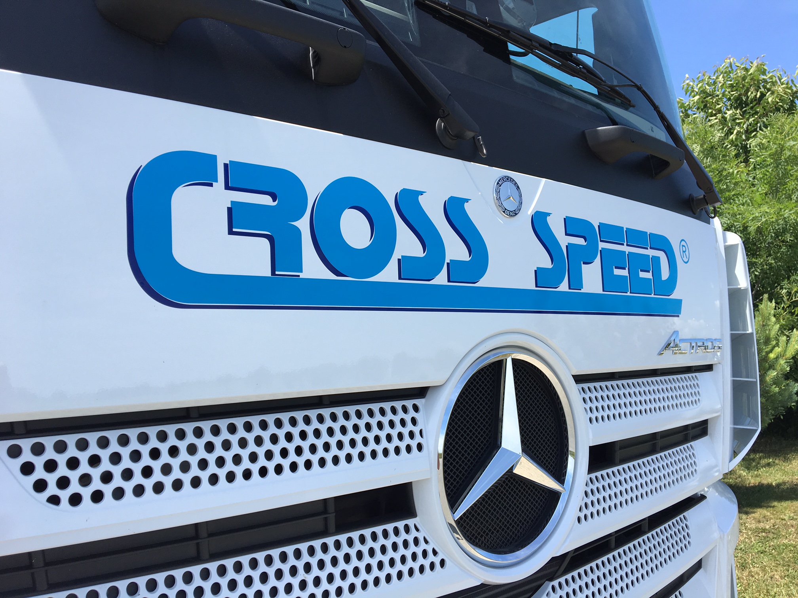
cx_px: 399
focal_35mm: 29
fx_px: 669
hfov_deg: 61.7
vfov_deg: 48.2
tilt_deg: +2.3
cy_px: 299
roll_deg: +0.6
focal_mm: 4.15
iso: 25
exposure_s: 1/793
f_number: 2.2
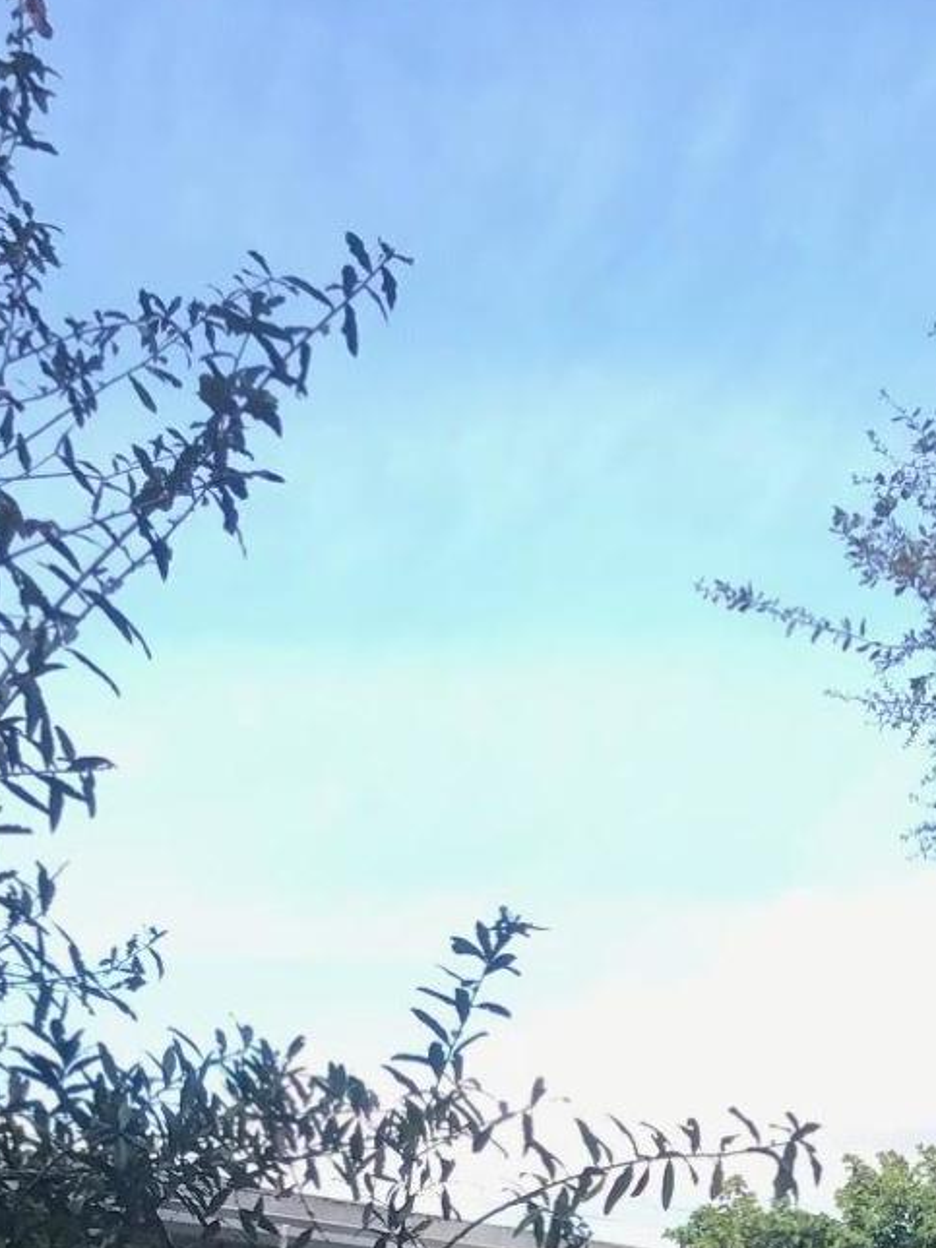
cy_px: 1924
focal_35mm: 87
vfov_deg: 19.4
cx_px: 901
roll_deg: +1.4
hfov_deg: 16.7
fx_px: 3137
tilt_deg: -4.9
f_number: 1.8
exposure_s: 1/748
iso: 20
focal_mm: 3.99
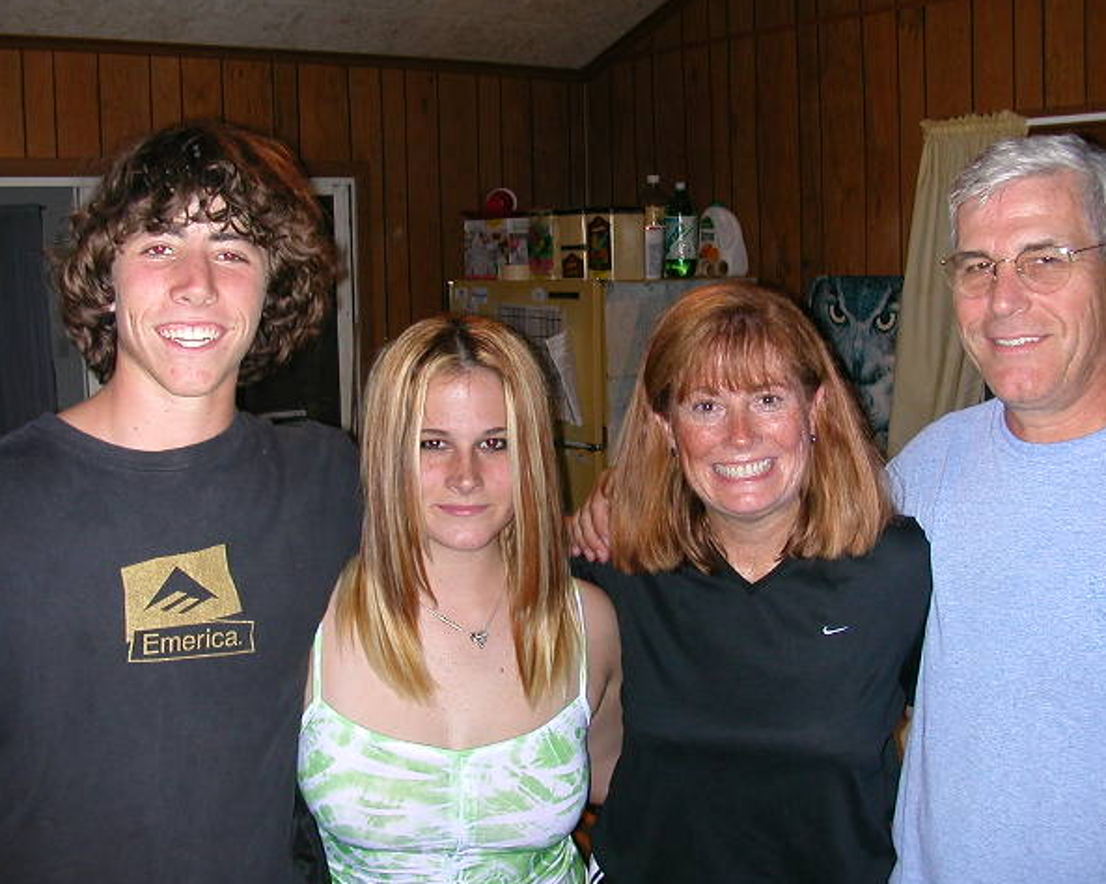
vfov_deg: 38.2
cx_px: 576
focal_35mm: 39
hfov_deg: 46.8
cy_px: 442
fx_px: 1276
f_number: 2.7
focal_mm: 5.6
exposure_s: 1/59.9
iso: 100
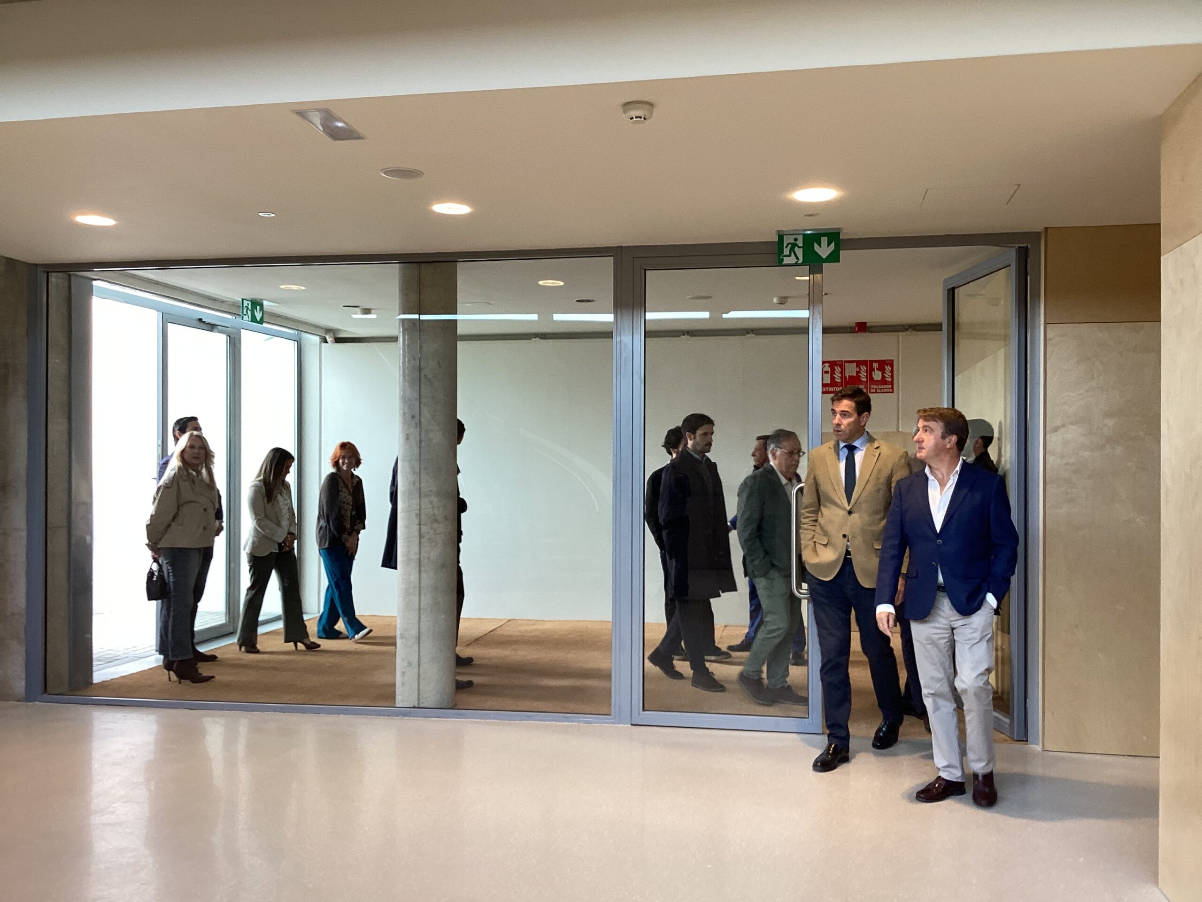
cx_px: 601
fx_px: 1076
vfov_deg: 45.4
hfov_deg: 58.4
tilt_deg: -0.4
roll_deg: -0.5
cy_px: 451
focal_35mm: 31
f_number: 2.4
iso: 50
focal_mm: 3.3
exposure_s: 1/50
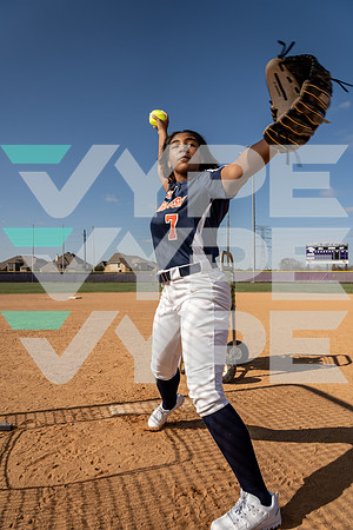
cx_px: 176
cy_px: 265
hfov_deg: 53.1
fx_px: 353
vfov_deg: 73.7
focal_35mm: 24
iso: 64
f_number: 8
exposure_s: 1/250
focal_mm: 24
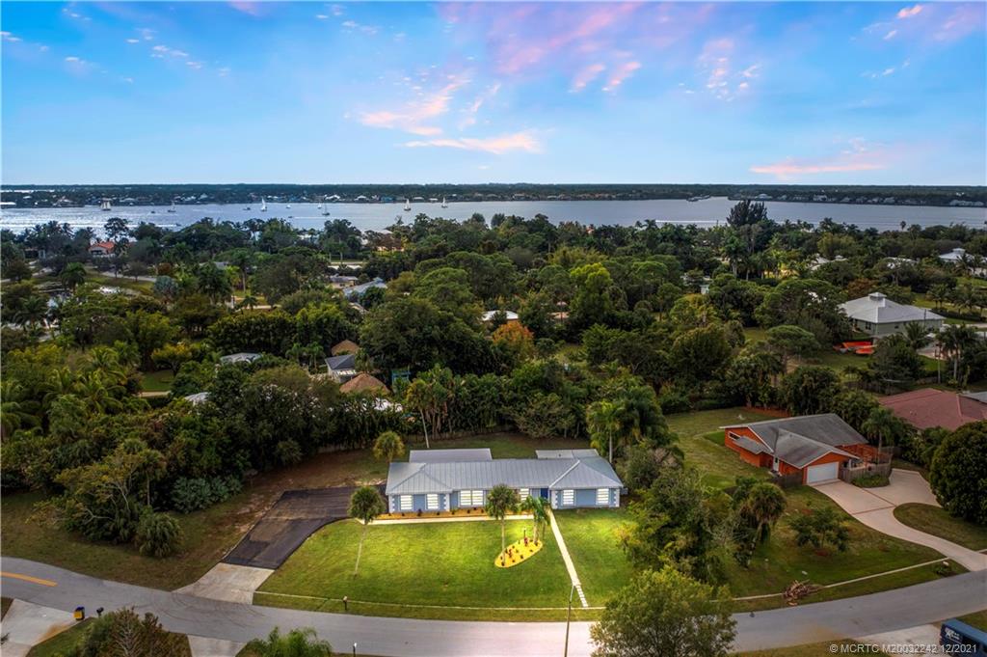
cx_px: 494
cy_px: 328
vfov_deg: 46.3
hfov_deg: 65.5
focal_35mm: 28
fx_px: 767
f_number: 2.8
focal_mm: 10.26
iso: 100
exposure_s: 1/50
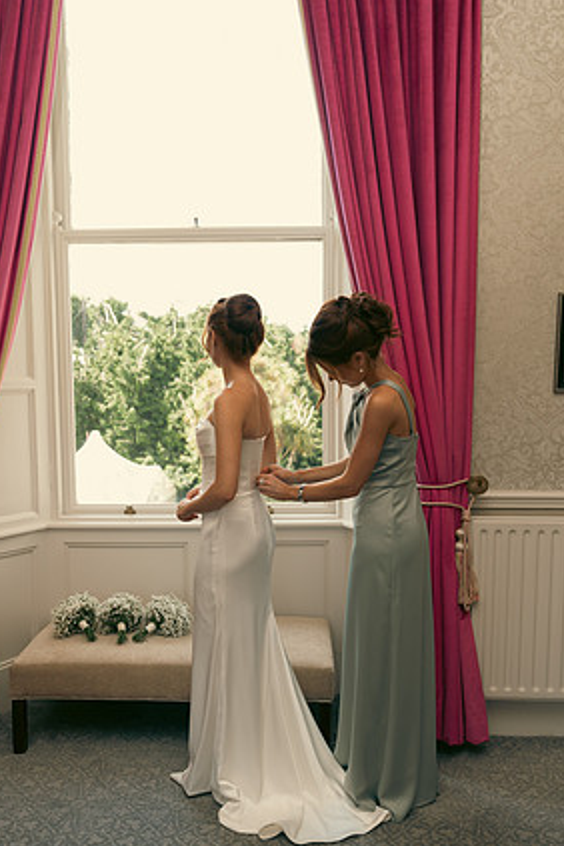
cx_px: 288
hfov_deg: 40.0
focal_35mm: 33
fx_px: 775
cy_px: 446
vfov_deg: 57.2
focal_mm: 31
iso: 160
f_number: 3.5
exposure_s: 1/160
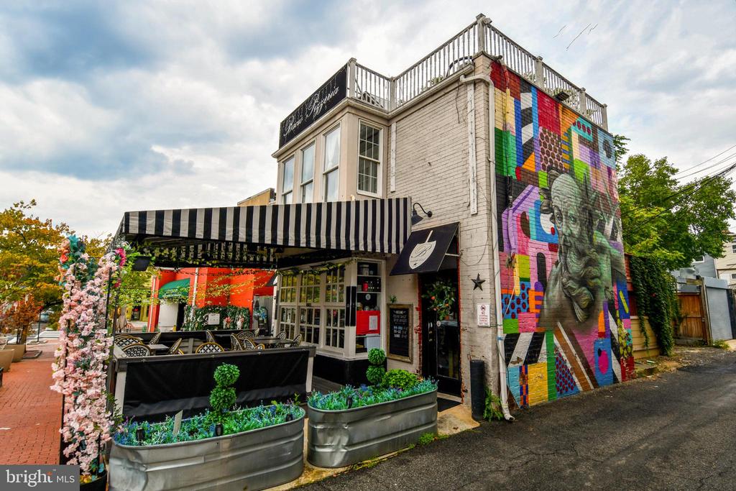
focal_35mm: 18
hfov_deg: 90.0
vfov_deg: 67.4
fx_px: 368
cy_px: 246
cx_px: 368
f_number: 7.1
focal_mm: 12
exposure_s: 1/250
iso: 200
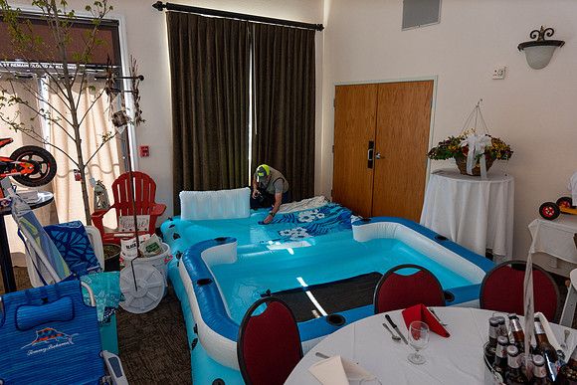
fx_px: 385
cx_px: 288
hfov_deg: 73.7
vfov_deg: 53.2
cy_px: 192
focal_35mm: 24
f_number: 5
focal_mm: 24
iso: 1000
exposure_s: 1/250
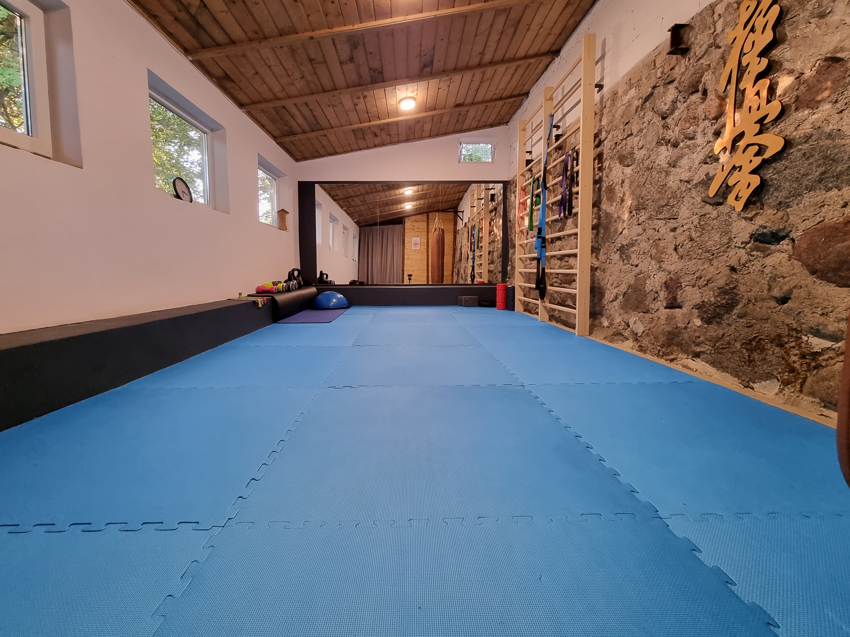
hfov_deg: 102.0
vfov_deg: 85.6
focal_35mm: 14
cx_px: 412
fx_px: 344
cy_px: 297
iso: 500
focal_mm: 2.2
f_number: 2.2
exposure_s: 1/33
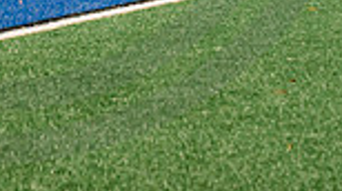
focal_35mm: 277
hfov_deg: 7.8
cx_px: -11
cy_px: -230
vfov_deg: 4.3
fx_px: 2508
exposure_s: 1/200
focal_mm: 70
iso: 2500
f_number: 4.5
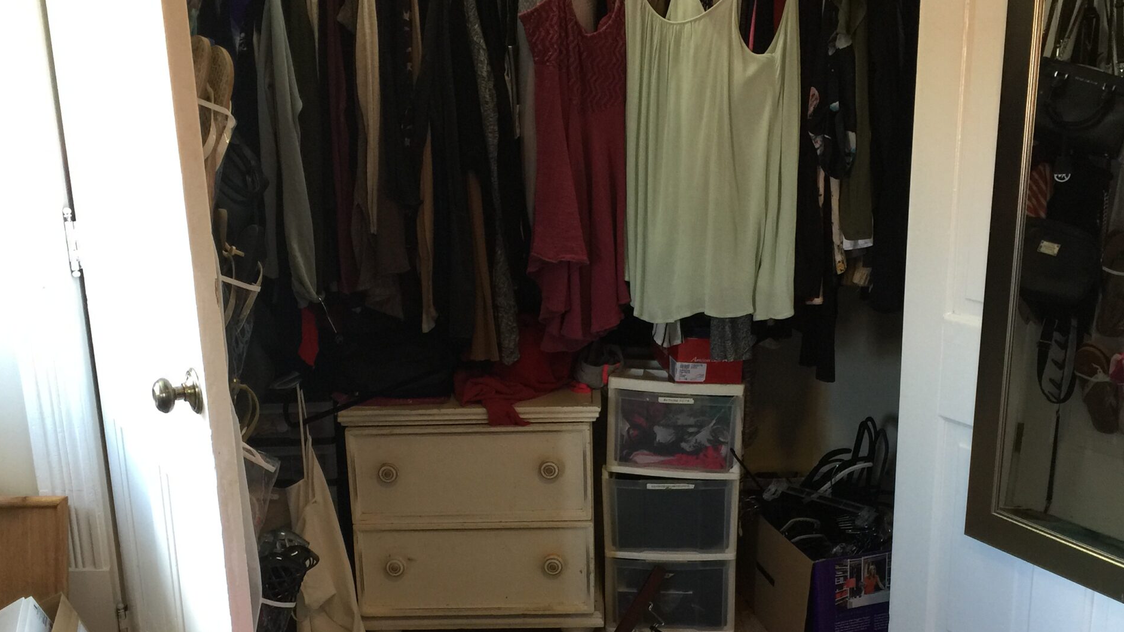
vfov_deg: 27.5
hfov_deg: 47.4
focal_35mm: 43
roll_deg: +1.6
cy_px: 419
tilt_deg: -15.5
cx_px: 552
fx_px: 1282
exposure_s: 1/15
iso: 50
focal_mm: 4.15
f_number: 2.2
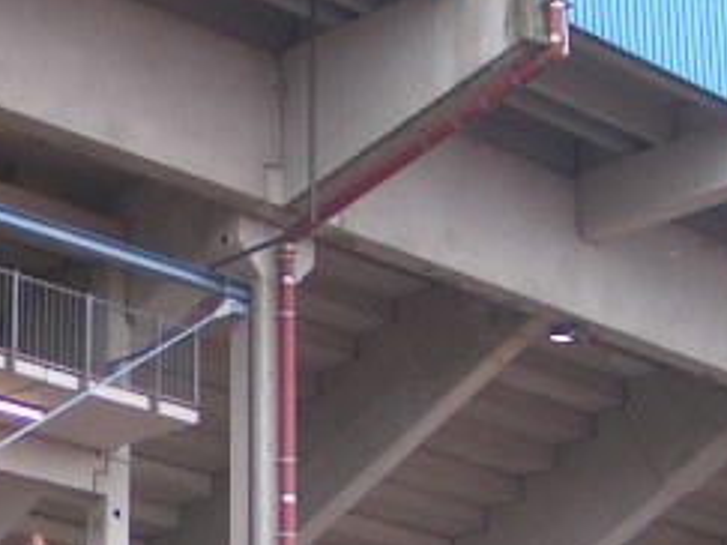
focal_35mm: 125
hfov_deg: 15.5
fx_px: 2624
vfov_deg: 11.7
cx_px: 0
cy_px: 575
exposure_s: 1/160
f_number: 2.8
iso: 50
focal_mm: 5.8
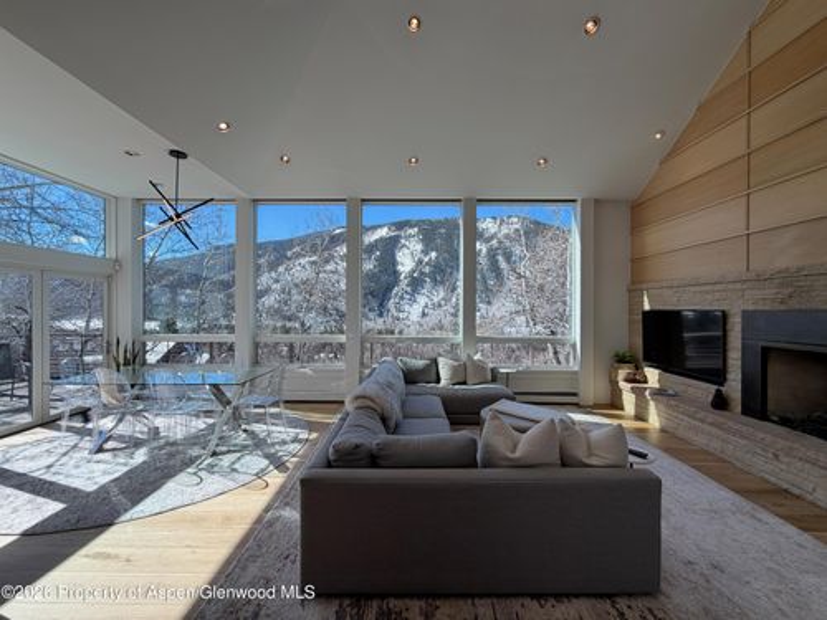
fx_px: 334
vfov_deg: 85.7
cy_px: 310
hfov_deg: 102.1
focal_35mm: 14
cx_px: 414
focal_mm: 2.22
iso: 64
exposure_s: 1/195
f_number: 2.2
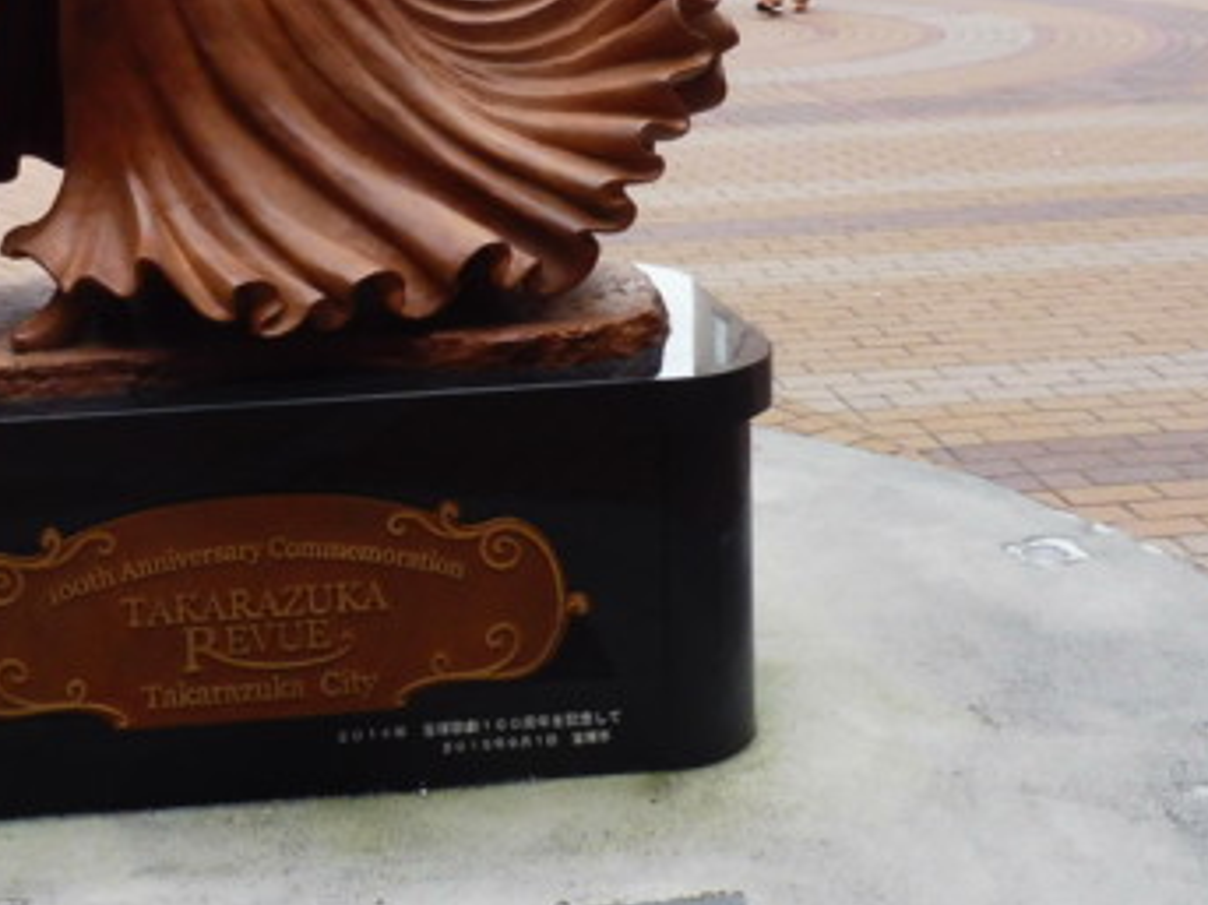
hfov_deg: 33.6
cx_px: 289
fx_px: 1954
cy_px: 109
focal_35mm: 56
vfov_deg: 25.4
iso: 100
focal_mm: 4.3
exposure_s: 1/125
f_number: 3.5
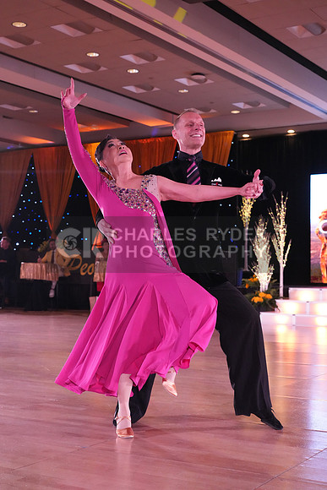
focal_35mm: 53
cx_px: 164
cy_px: 245
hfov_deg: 25.5
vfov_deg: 37.5
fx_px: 722
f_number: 5
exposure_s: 1/400
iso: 6400
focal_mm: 53
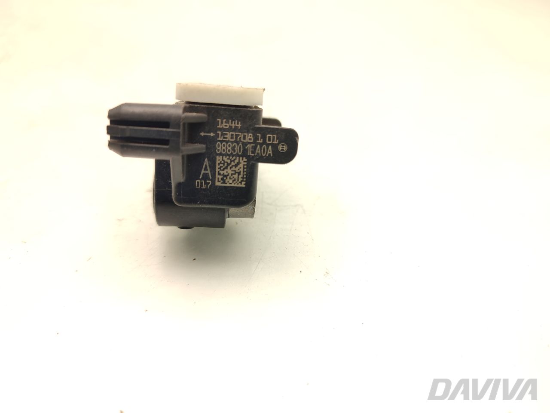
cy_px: 206
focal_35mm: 24
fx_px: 381
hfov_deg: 71.6
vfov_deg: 56.8
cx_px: 275
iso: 125
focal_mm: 5.89
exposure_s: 1/125
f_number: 1.89
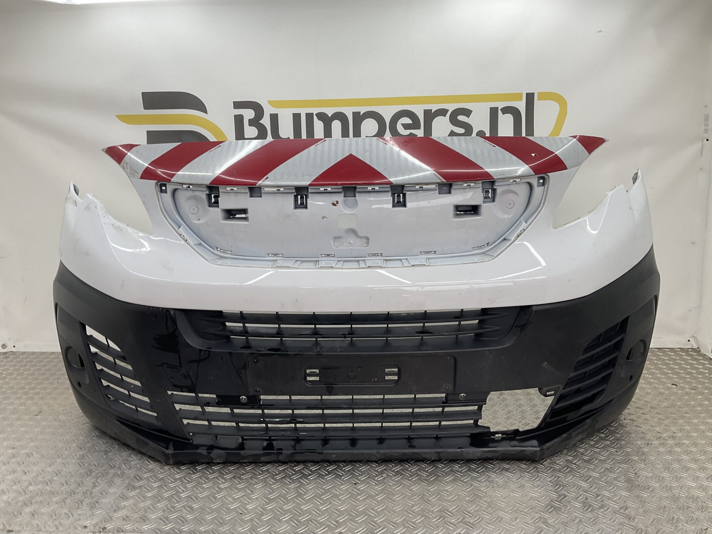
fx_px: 596
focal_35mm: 29
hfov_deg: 61.7
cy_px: 267
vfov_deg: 48.2
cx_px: 356
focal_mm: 3
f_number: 1.8
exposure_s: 1/120
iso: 20
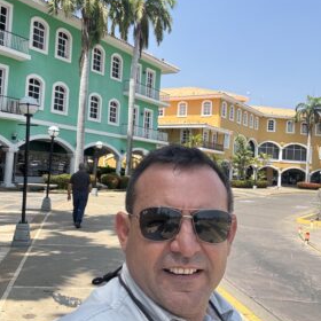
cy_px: 148
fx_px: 378
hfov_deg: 46.0
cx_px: 161
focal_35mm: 36
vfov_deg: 46.0
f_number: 1.9
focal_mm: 2.69
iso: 25
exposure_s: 1/636
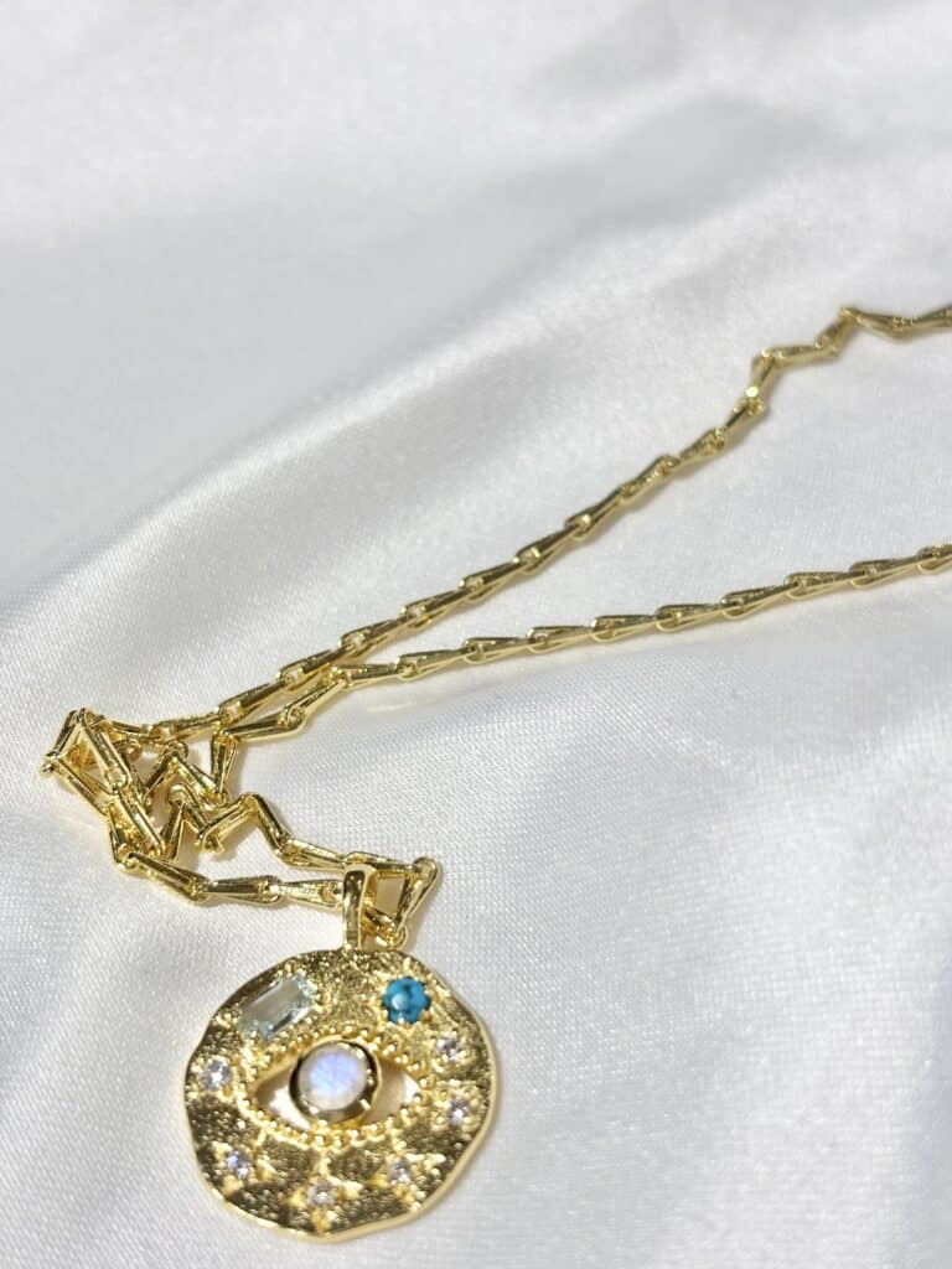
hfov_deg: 28.0
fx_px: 1907
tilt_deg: -47.9
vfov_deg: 36.8
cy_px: 634
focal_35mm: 52
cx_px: 476
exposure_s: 1/366
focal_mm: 5.96
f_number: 1.6
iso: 32
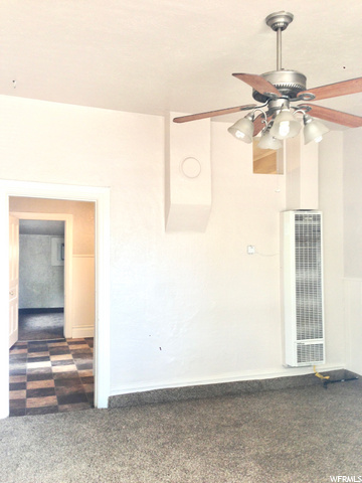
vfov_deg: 55.4
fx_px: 460
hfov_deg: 42.9
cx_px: 181
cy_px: 242
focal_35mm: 33
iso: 50
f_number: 2.4
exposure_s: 1/20
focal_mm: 4.12
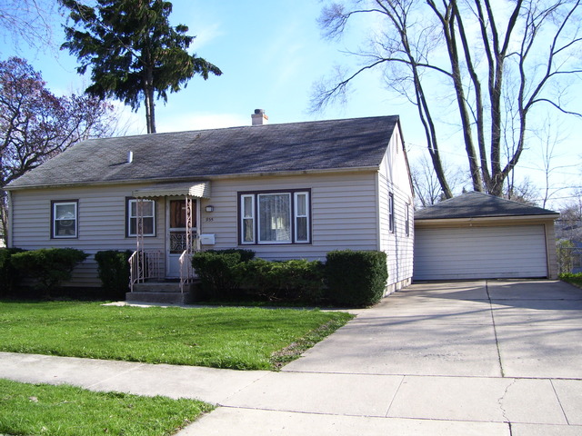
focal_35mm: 37
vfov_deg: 38.7
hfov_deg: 50.1
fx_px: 622
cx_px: 291
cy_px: 218
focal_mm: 6
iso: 80
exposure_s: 1/750
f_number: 2.7
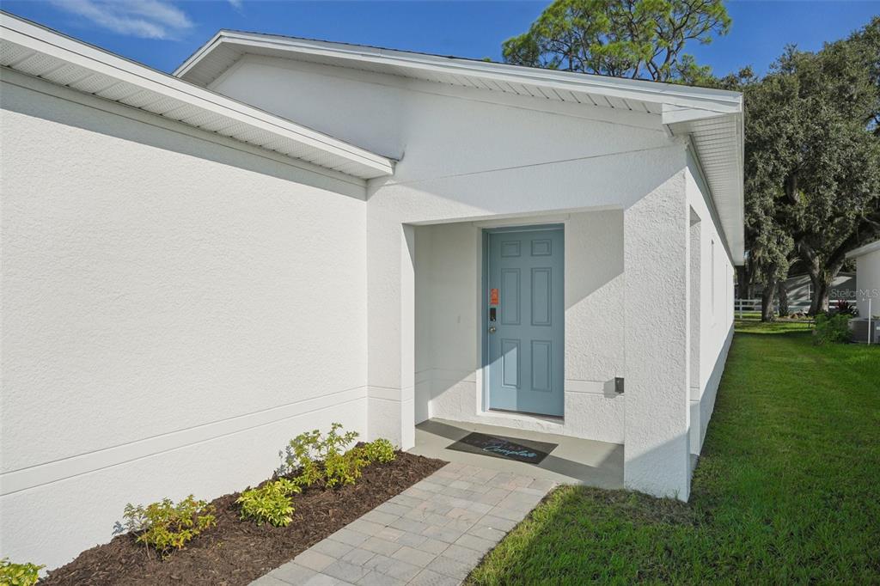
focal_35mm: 22
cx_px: 440
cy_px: 293
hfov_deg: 79.9
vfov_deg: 58.3
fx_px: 525
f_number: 8
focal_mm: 21.5
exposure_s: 1/3000
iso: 400
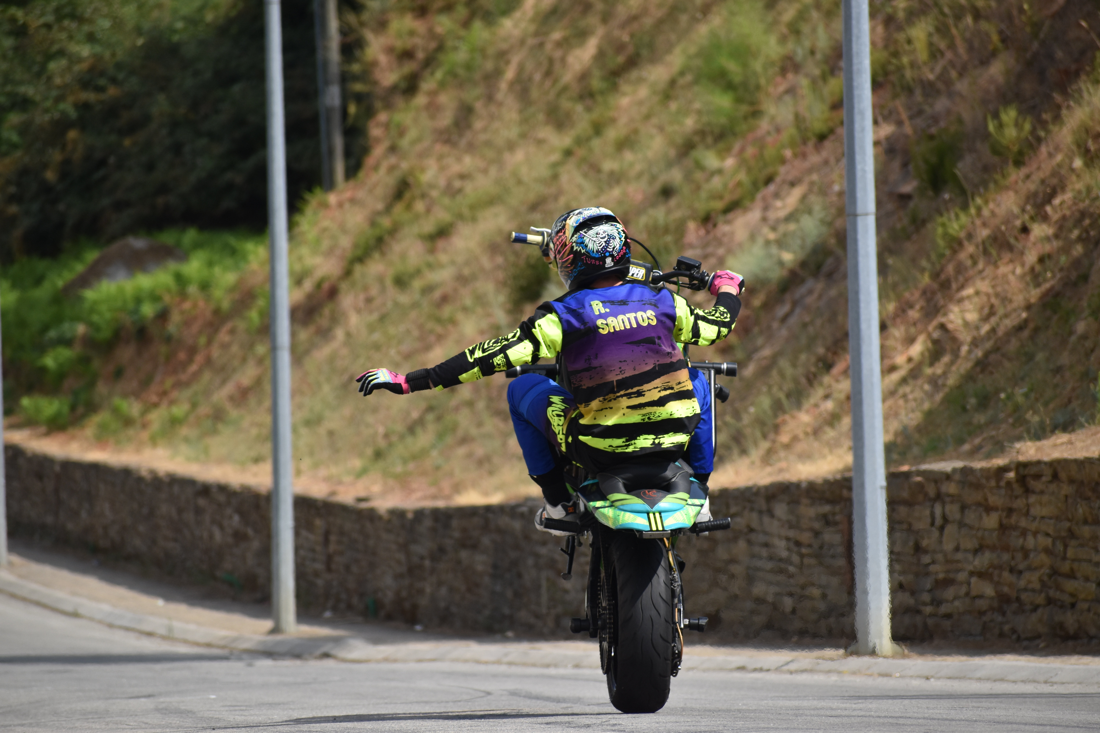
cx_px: 550
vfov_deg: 4.0
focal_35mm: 345
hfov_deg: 6.0
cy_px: 366
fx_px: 10541
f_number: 6.3
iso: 400
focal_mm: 230
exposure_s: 1/1600
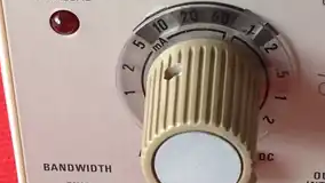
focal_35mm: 134
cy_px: 110
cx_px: 168
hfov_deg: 16.0
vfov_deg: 9.1
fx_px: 1155
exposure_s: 1/24
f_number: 2.4
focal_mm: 4.28
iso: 64
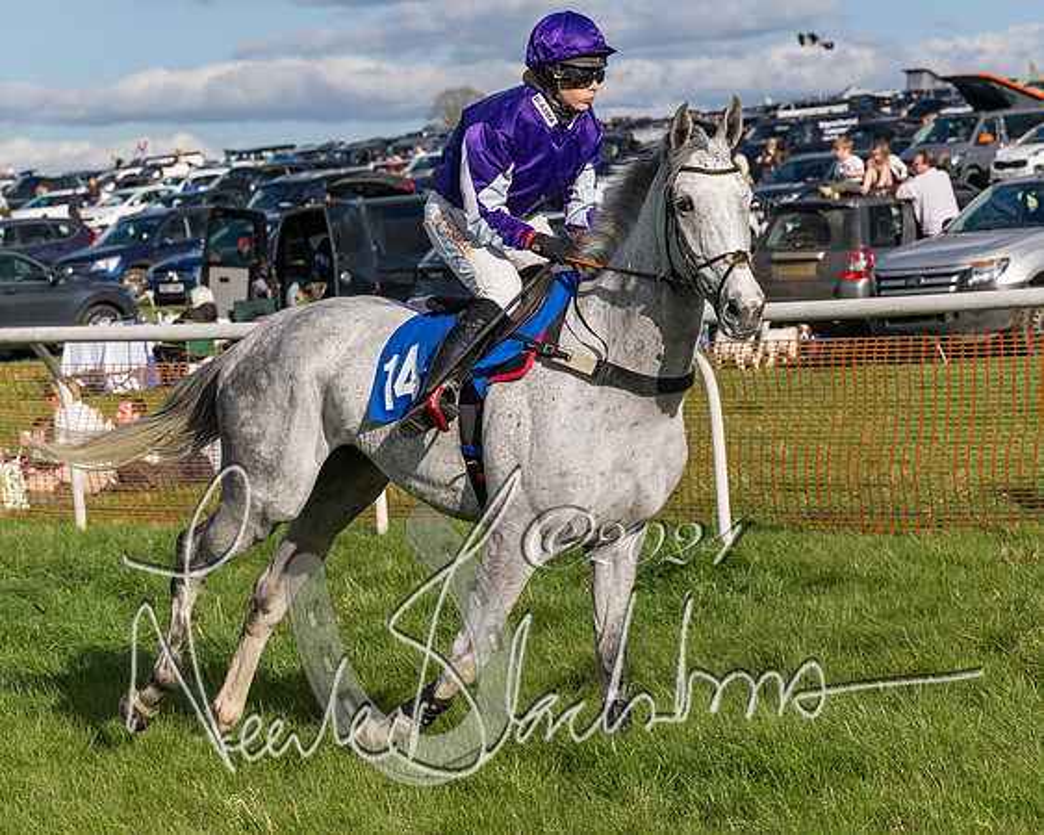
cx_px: 668
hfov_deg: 14.4
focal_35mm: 134
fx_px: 4127
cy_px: 439
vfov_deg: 11.5
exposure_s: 1/3200
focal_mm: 70
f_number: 5
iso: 400
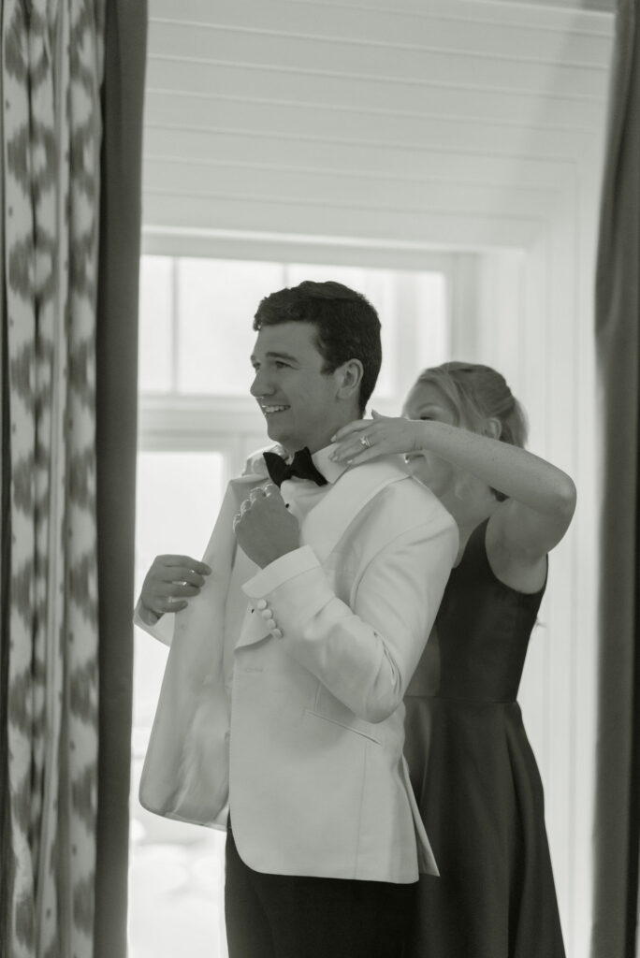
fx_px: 2263
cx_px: 320
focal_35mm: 85
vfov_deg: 23.9
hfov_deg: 16.1
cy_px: 479
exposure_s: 1/1250
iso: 1400
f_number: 1.8
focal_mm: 85
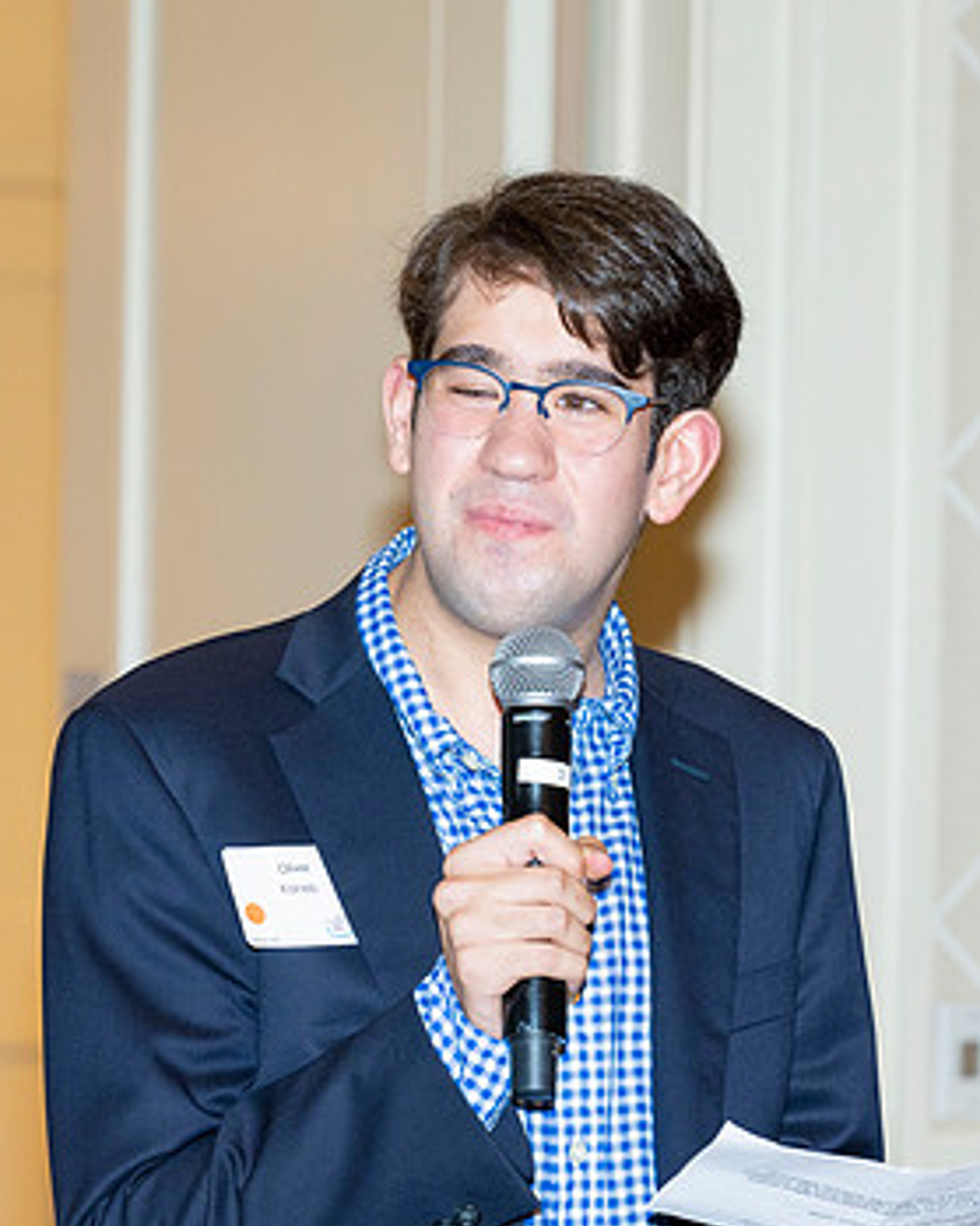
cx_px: 590
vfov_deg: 8.9
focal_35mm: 218
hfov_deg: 7.1
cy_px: 787
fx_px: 7907
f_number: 5.6
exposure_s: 1/100
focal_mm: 120
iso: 1000
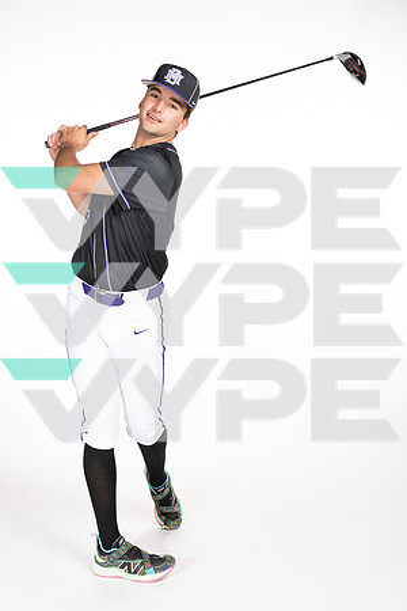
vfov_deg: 38.2
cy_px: 306
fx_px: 882
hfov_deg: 26.0
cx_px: 204
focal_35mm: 52
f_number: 5.6
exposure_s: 1/250
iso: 250
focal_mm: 52
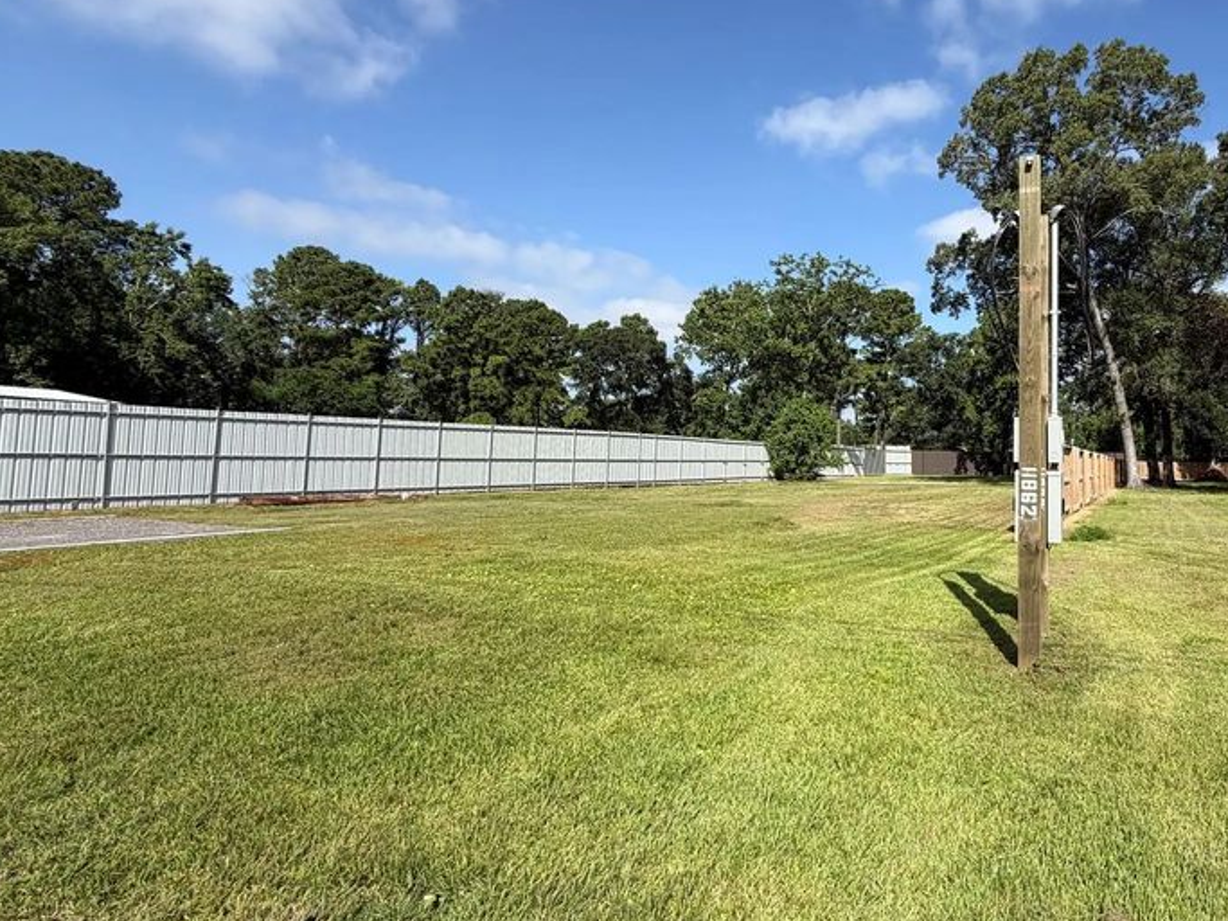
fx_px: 745
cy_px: 407
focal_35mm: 21
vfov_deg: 63.2
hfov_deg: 75.5
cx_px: 858
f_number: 2.2
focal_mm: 2.22
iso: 20
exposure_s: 1/770
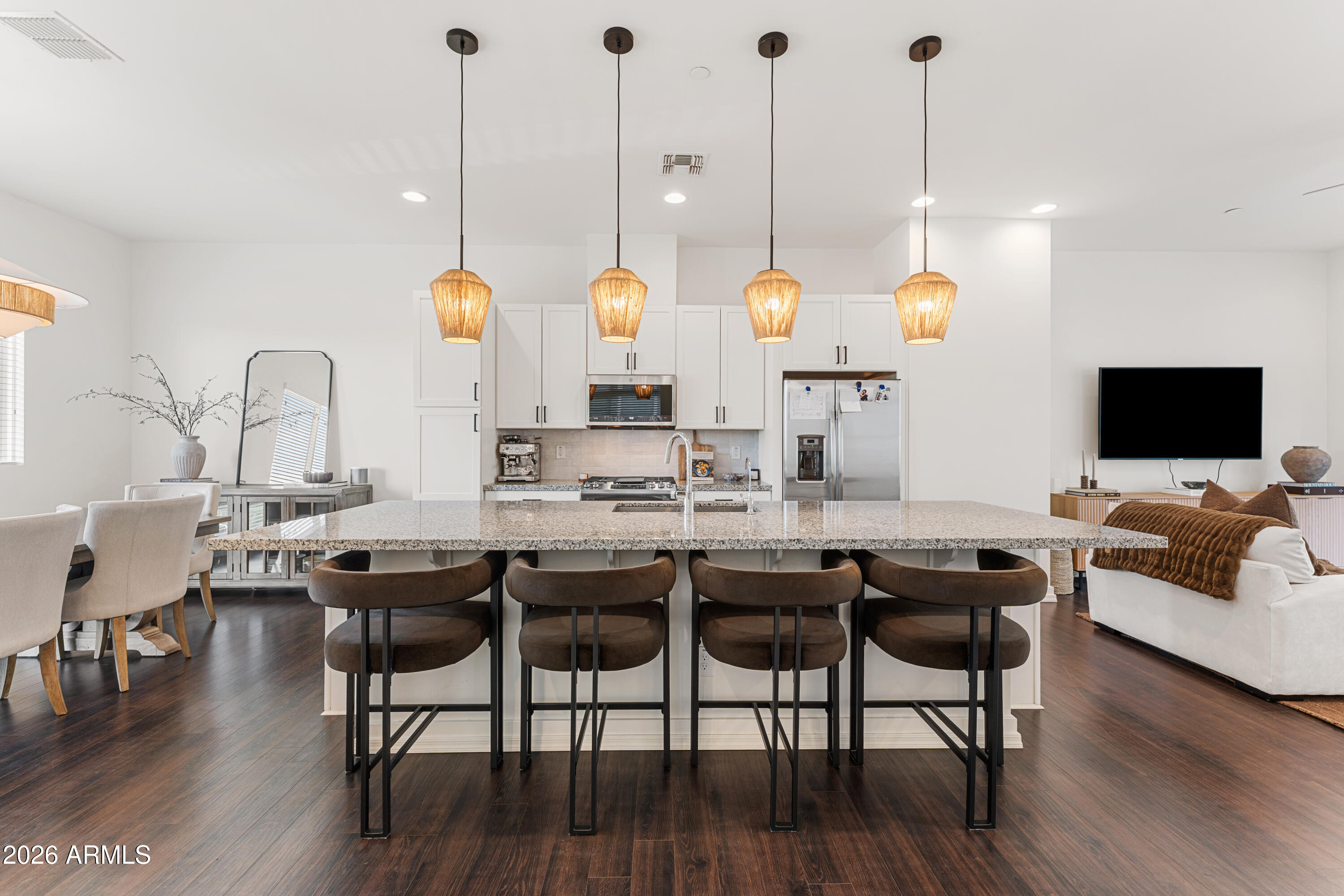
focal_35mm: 14
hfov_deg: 104.3
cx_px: 672
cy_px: 448
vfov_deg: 81.2
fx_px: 523
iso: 100
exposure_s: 1/1.25
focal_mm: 14
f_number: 8
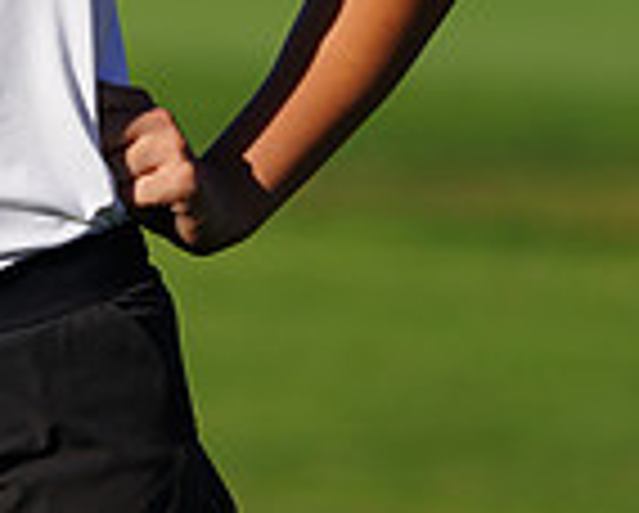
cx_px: -216
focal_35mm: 913
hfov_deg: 2.1
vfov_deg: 1.7
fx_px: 17290
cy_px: -326
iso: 100
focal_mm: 238
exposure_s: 1/640
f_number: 5.6
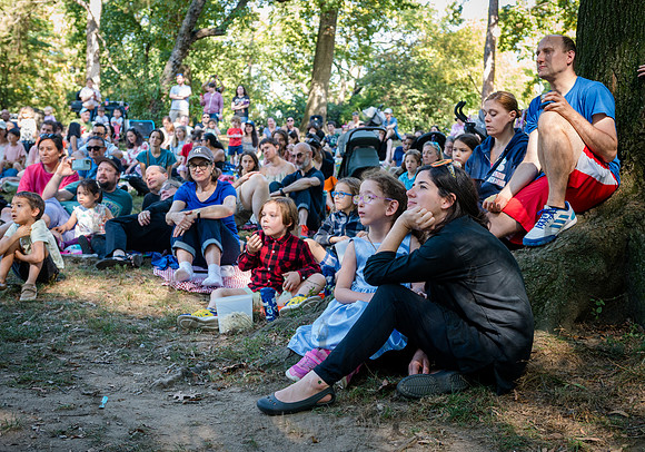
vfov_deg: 30.2
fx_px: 837
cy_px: 226
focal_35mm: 46
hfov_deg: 42.1
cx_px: 339
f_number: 4.5
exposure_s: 1/250
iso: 1000
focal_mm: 44
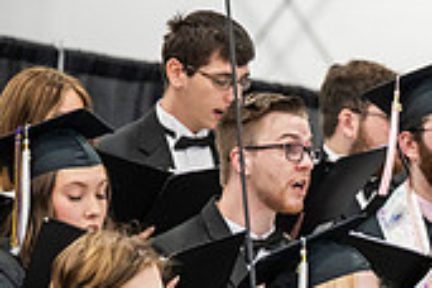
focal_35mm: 312
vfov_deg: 4.4
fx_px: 3744
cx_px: 480
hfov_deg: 6.6
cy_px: 259
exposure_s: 1/200
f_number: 3.2
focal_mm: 92
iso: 2500
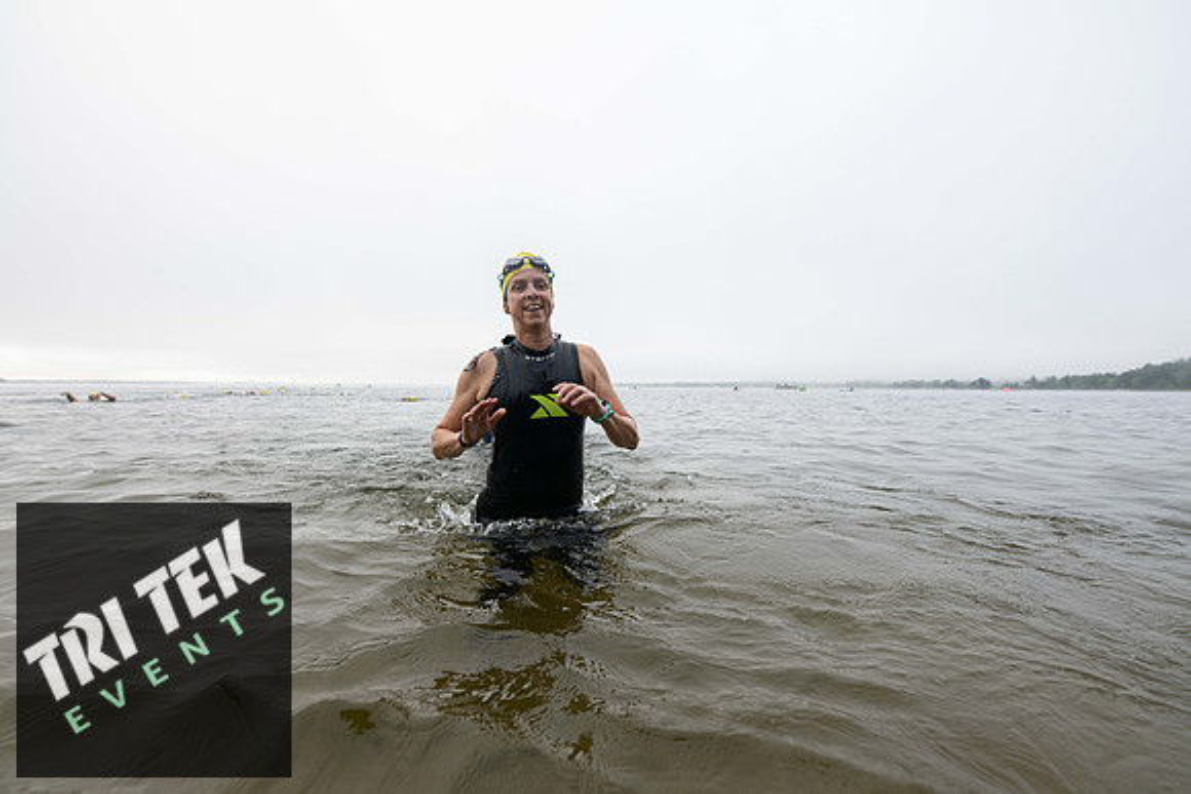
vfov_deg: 81.2
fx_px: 463
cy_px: 397
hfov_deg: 104.2
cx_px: 596
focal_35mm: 14
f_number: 4
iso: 500
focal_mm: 14
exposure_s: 1/640
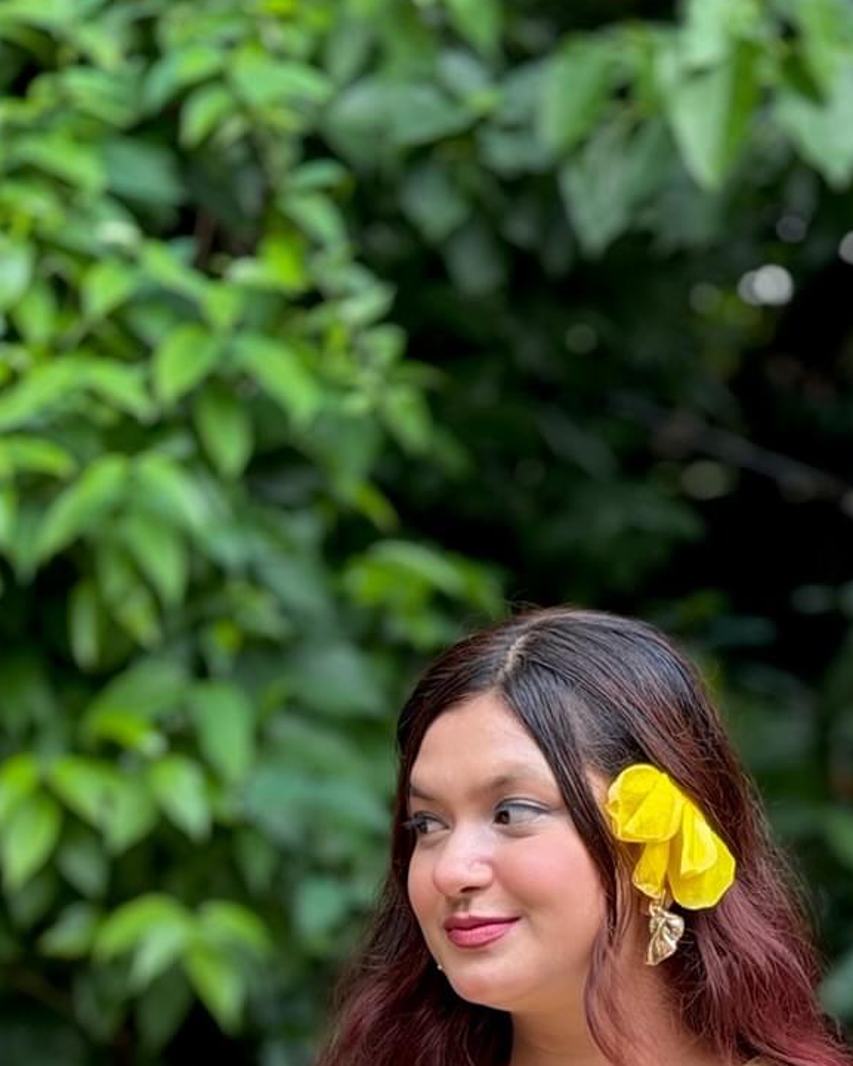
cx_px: 634
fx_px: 4196
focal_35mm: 133
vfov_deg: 14.0
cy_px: 1283
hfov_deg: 11.6
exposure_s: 1/249
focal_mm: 6.76
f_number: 1.78
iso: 64
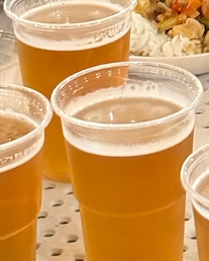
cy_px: -146
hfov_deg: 6.6
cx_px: 312
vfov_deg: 8.1
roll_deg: +0.2
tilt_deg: -18.3
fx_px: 1791
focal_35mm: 232
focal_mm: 6.76
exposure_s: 1/25
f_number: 1.78
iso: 640
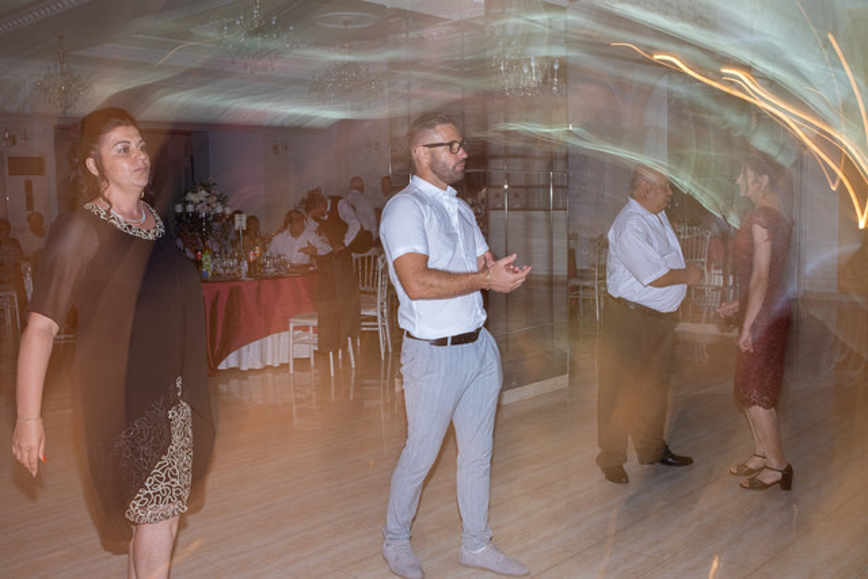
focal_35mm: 35
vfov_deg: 37.9
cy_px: 290
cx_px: 434
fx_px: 844
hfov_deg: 54.4
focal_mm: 23
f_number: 7.1
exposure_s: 1/2
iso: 200
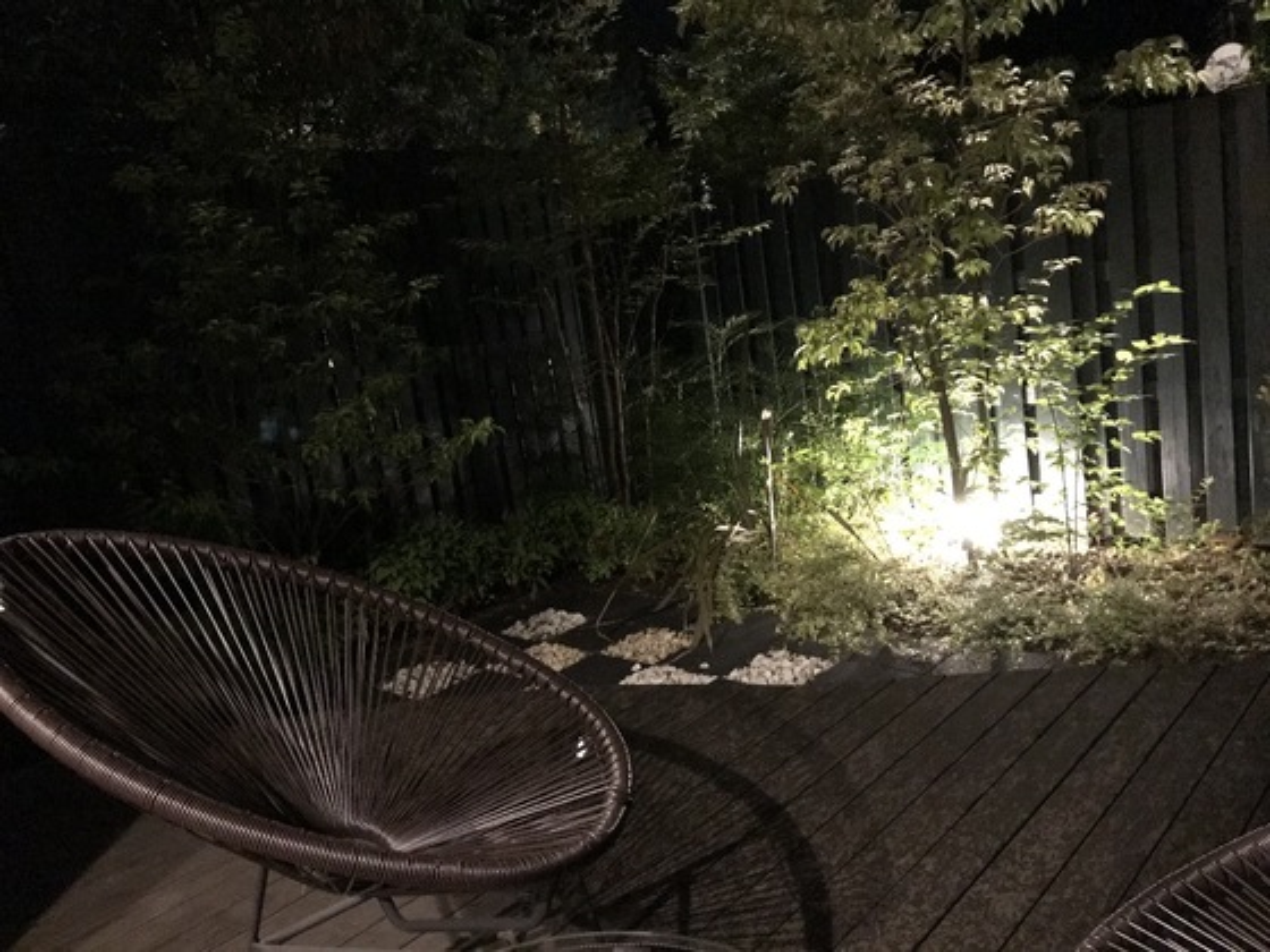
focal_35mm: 28
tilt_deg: -9.6
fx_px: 1027
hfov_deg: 63.4
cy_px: 476
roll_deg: +9.0
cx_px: 635
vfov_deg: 49.7
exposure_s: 1/4
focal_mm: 3.99
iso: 640
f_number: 1.8
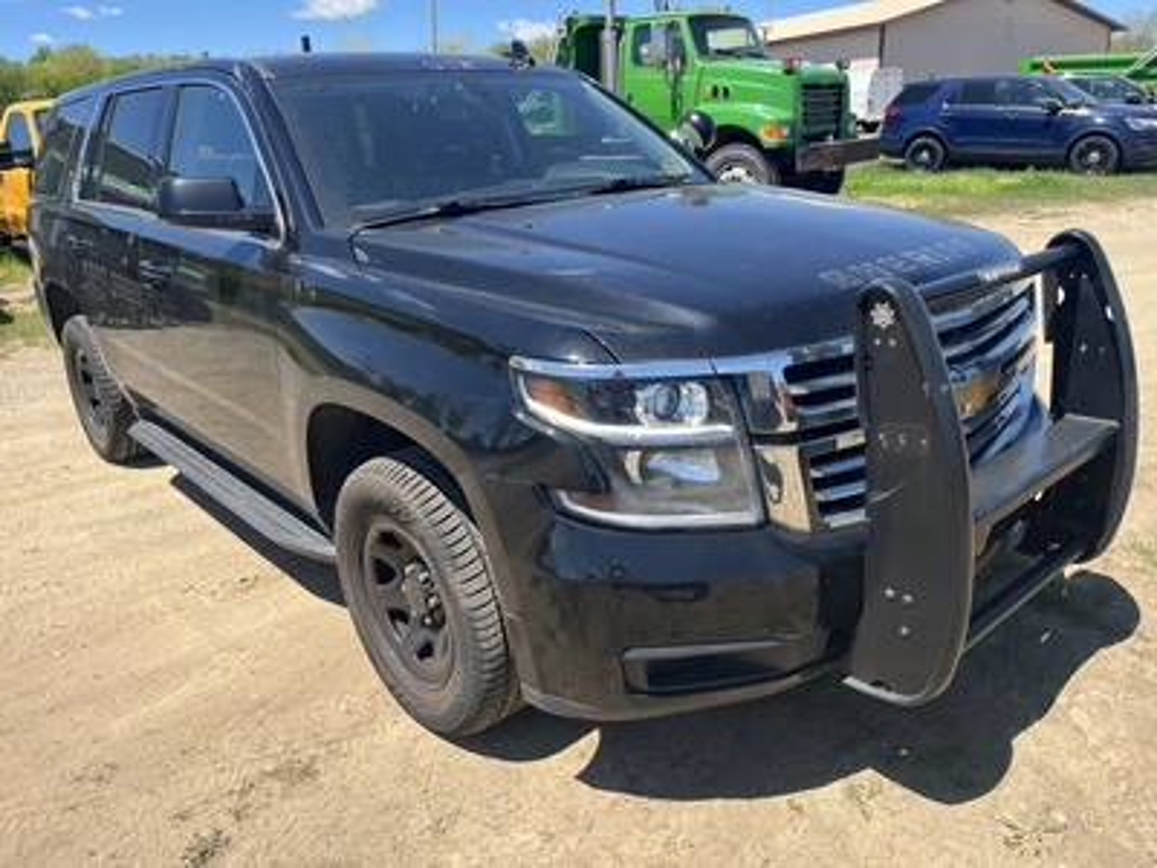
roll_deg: +2.1
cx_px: 578
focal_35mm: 26
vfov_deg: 53.1
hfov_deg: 67.3
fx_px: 869
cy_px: 434
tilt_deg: -18.8
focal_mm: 5.1
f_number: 1.6
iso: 50
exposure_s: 1/1536
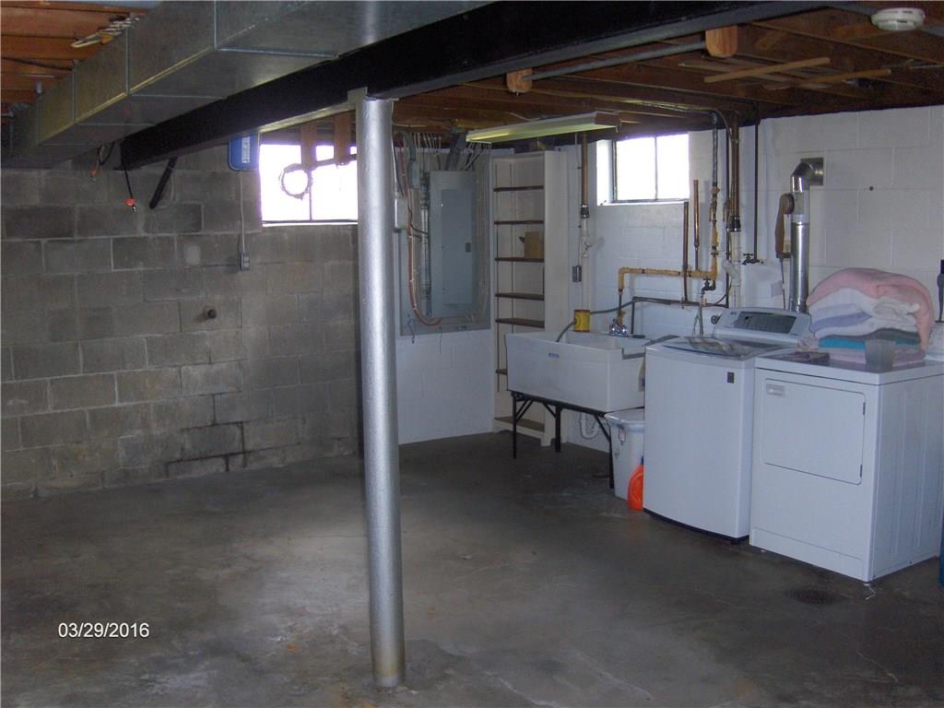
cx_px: 472
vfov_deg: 40.7
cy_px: 354
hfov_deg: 52.6
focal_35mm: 35
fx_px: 954
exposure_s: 1/60
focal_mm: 7.5
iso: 164
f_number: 2.8
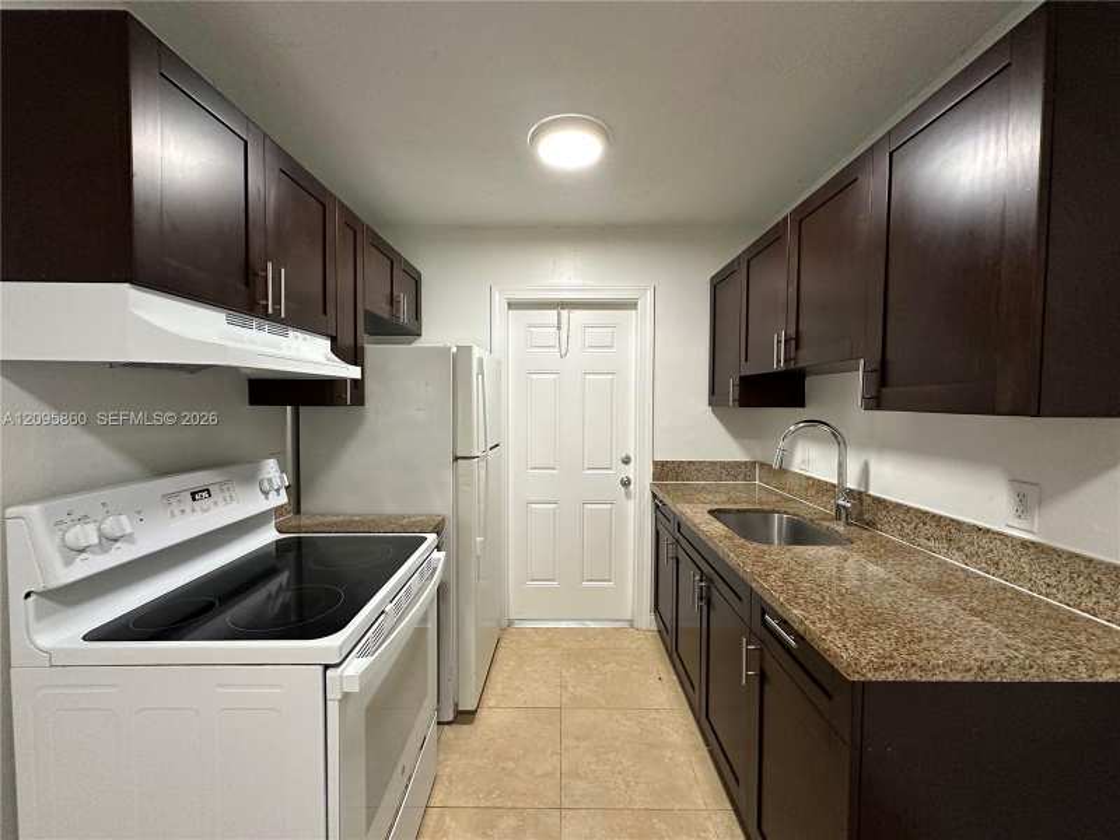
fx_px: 453
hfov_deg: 102.1
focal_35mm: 14
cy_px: 420
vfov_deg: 85.7
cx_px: 560
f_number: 2.2
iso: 250
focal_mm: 2.22
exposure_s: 1/120
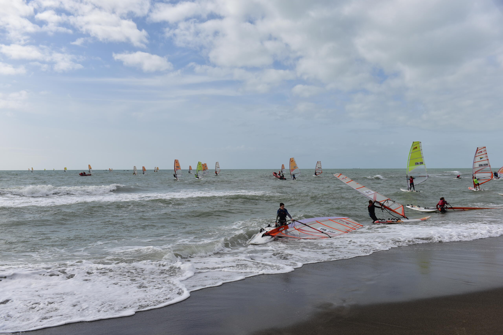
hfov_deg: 58.7
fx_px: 447
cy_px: 168
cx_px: 252
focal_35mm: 32
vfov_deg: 41.2
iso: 100
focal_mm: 32
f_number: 5
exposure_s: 1/1600
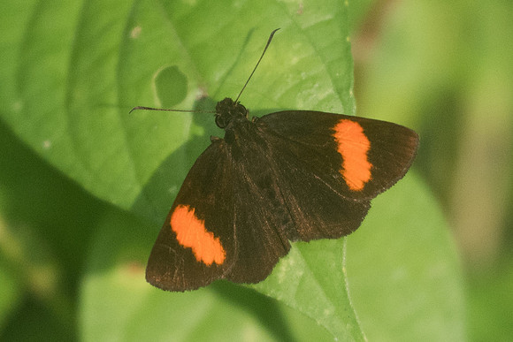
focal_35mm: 841
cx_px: 294
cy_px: 191
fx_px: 11992
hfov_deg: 2.5
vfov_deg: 1.6
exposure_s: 1/1600
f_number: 3.2
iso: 800
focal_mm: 150
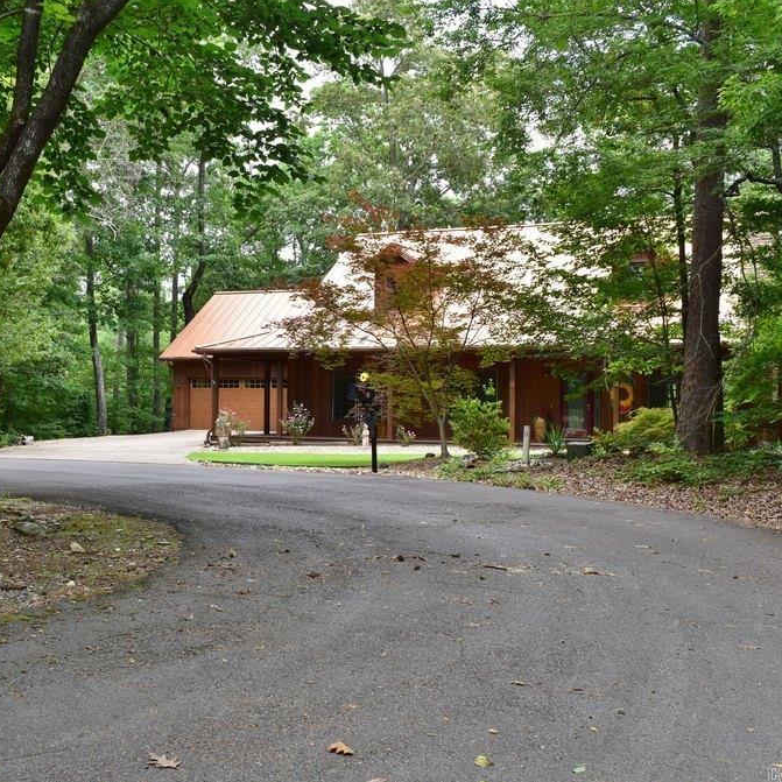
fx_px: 1141
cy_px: 392
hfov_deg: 37.6
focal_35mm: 45
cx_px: 288
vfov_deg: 37.8
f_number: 9
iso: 400
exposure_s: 1/125
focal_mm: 23
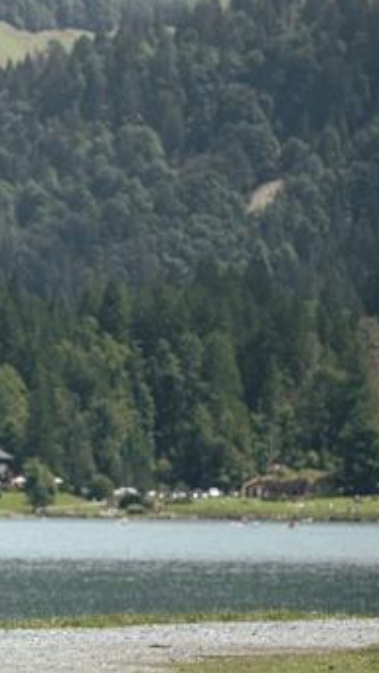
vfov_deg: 7.1
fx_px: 5427
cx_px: -378
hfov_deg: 4.0
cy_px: 340
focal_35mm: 304
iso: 160
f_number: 4
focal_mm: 67.1
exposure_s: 1/1000
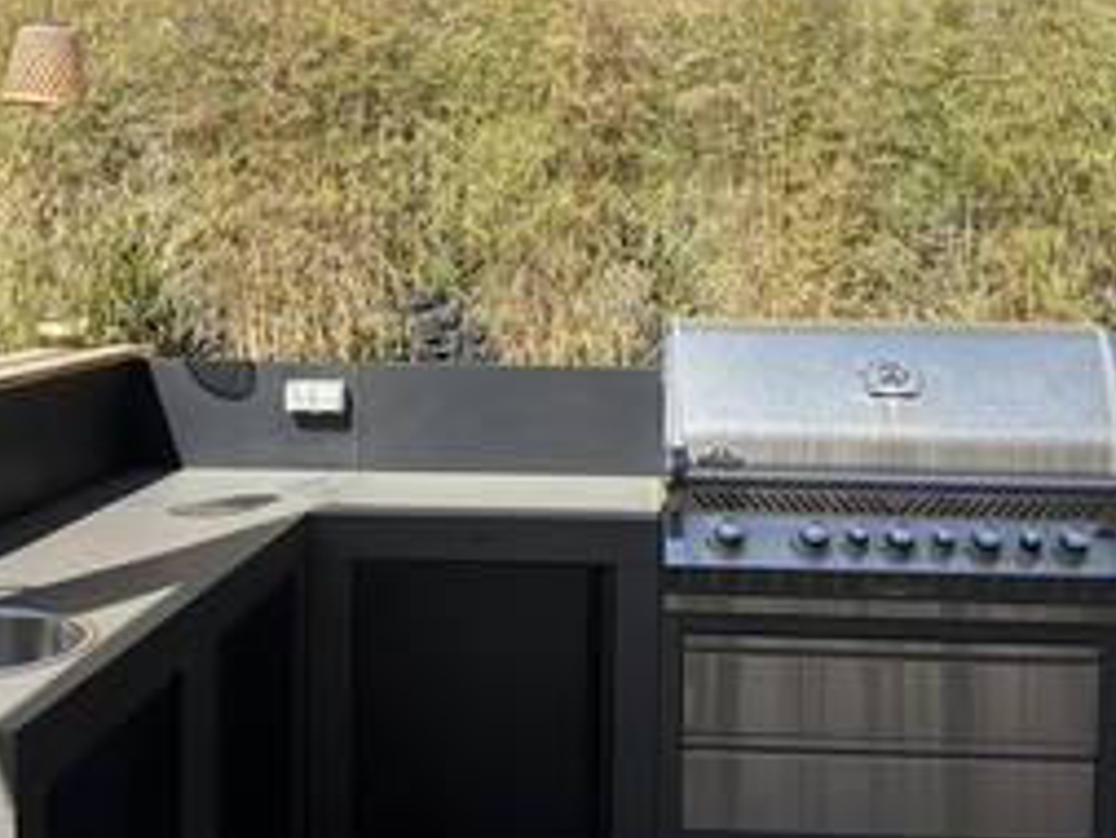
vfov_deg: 38.5
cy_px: 331
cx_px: 569
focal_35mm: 37
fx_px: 1193
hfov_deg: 50.1
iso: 50
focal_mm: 5.96
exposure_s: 1/2283
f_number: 1.6
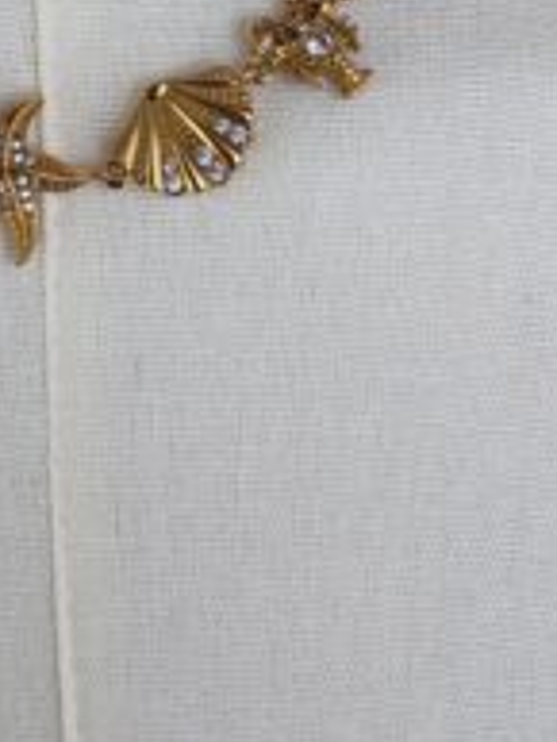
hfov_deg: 25.2
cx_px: 38
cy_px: 73
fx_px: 1200
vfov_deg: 32.6
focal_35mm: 56
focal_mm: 1.96
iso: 50
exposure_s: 1/130
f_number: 2.2
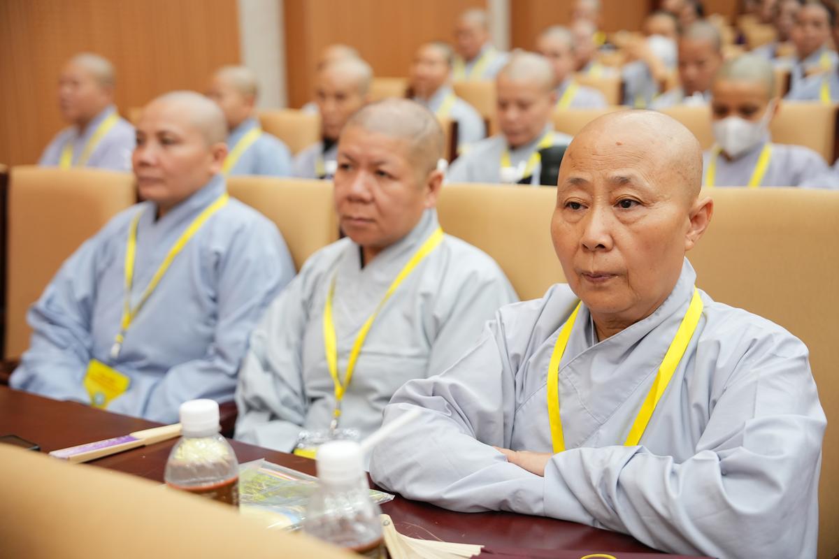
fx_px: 1119
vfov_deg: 28.1
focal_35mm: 48
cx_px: 420
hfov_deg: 41.1
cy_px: 280
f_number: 2.8
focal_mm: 48
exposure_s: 1/125
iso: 1600
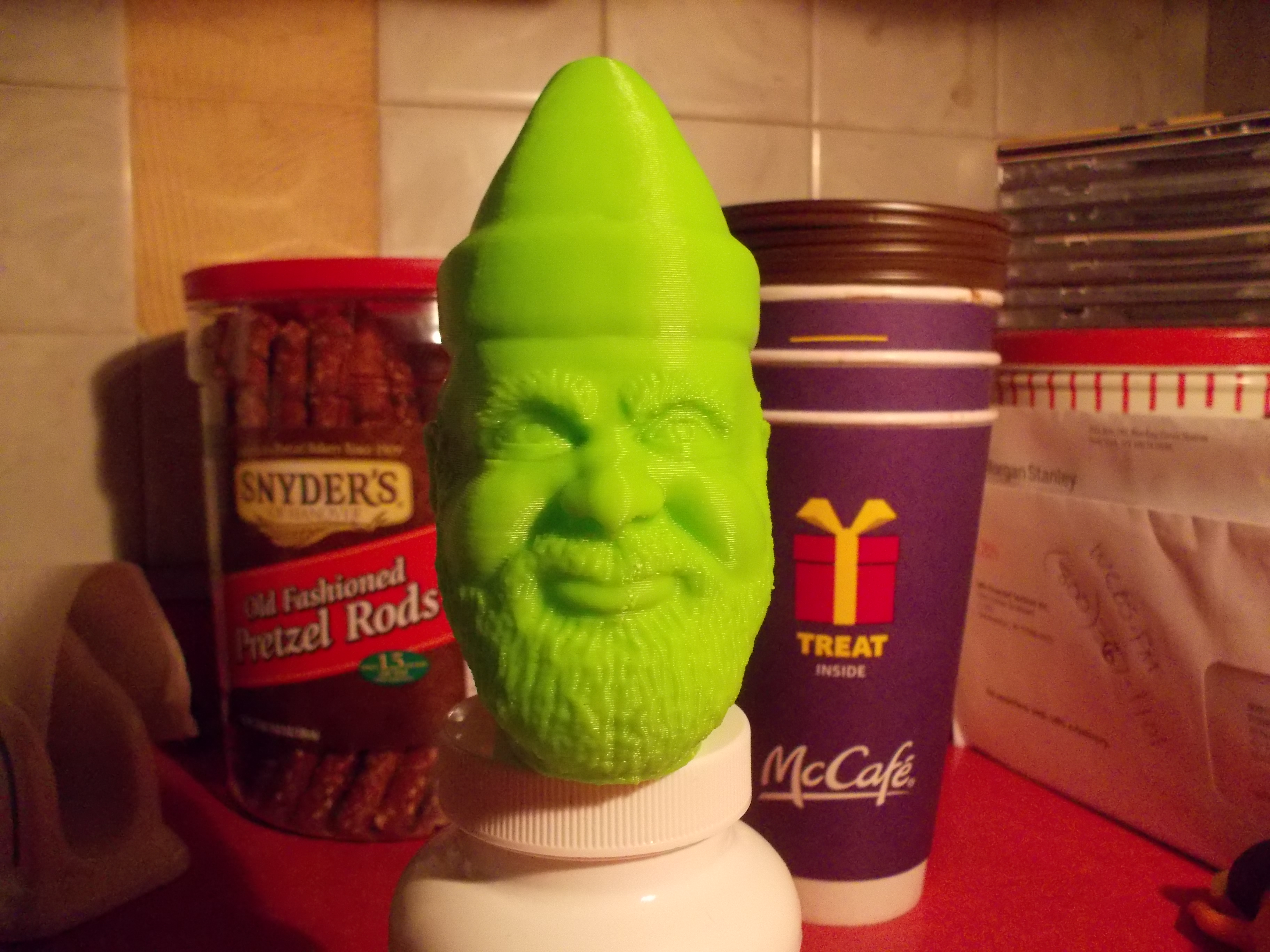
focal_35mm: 29
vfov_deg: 48.2
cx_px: 635
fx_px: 1064
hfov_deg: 61.7
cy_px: 476
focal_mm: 4.1
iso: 400
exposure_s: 1/13
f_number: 3.3
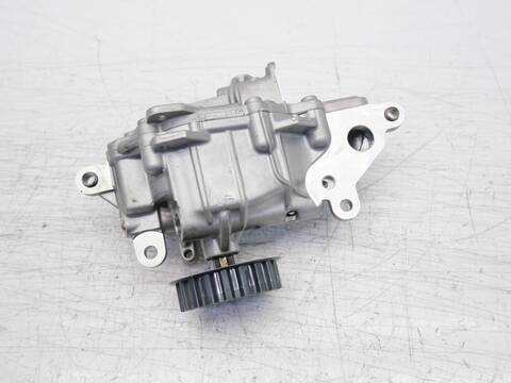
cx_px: 256
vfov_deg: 44.2
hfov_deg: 56.8
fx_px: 472
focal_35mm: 32
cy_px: 192
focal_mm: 16
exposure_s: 1/100
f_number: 4
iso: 200
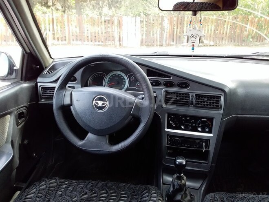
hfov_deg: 58.4
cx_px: 134
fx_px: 241
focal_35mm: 31
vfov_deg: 45.4
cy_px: 101
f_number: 2.2
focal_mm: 3.3
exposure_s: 1/50
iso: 50
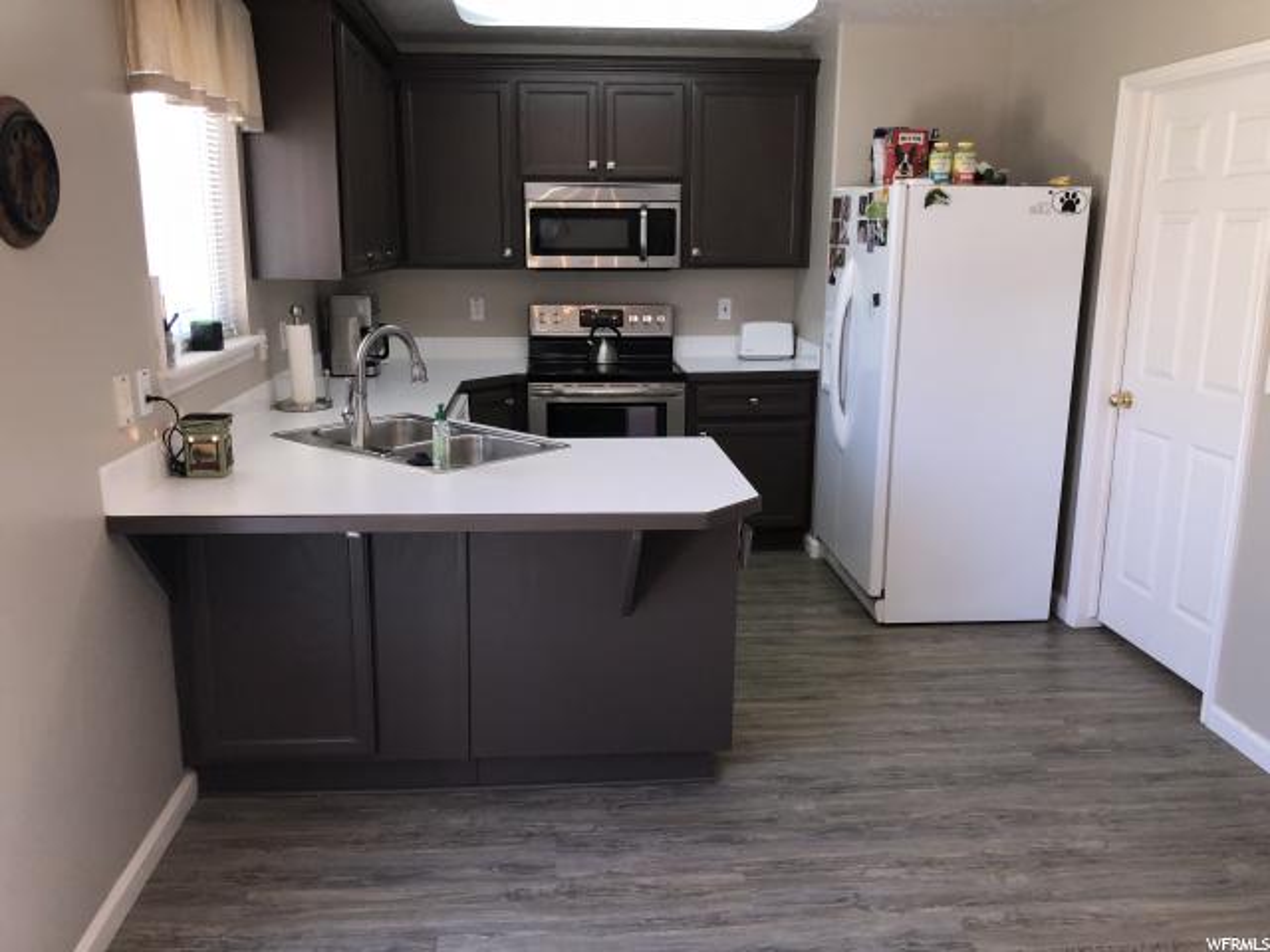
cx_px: 635
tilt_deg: -12.8
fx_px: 1027
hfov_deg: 63.4
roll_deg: -0.4
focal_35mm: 28
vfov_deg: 49.7
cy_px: 476
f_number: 1.8
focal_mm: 4
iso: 80
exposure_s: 1/120
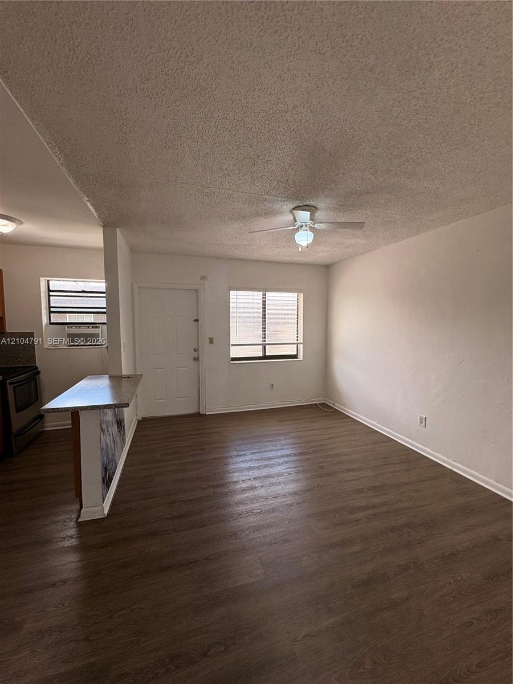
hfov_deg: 85.7
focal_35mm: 14
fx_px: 277
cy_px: 342
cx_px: 256
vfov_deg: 102.1
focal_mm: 2.22
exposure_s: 1/131
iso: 125
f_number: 2.2
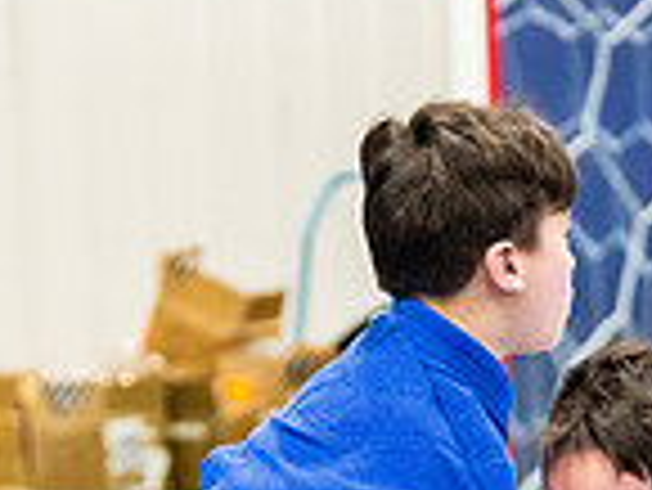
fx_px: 5071
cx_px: 643
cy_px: 695
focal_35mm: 269
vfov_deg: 5.5
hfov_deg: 7.3
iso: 3200
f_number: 2.8
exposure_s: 1/500
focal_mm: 70
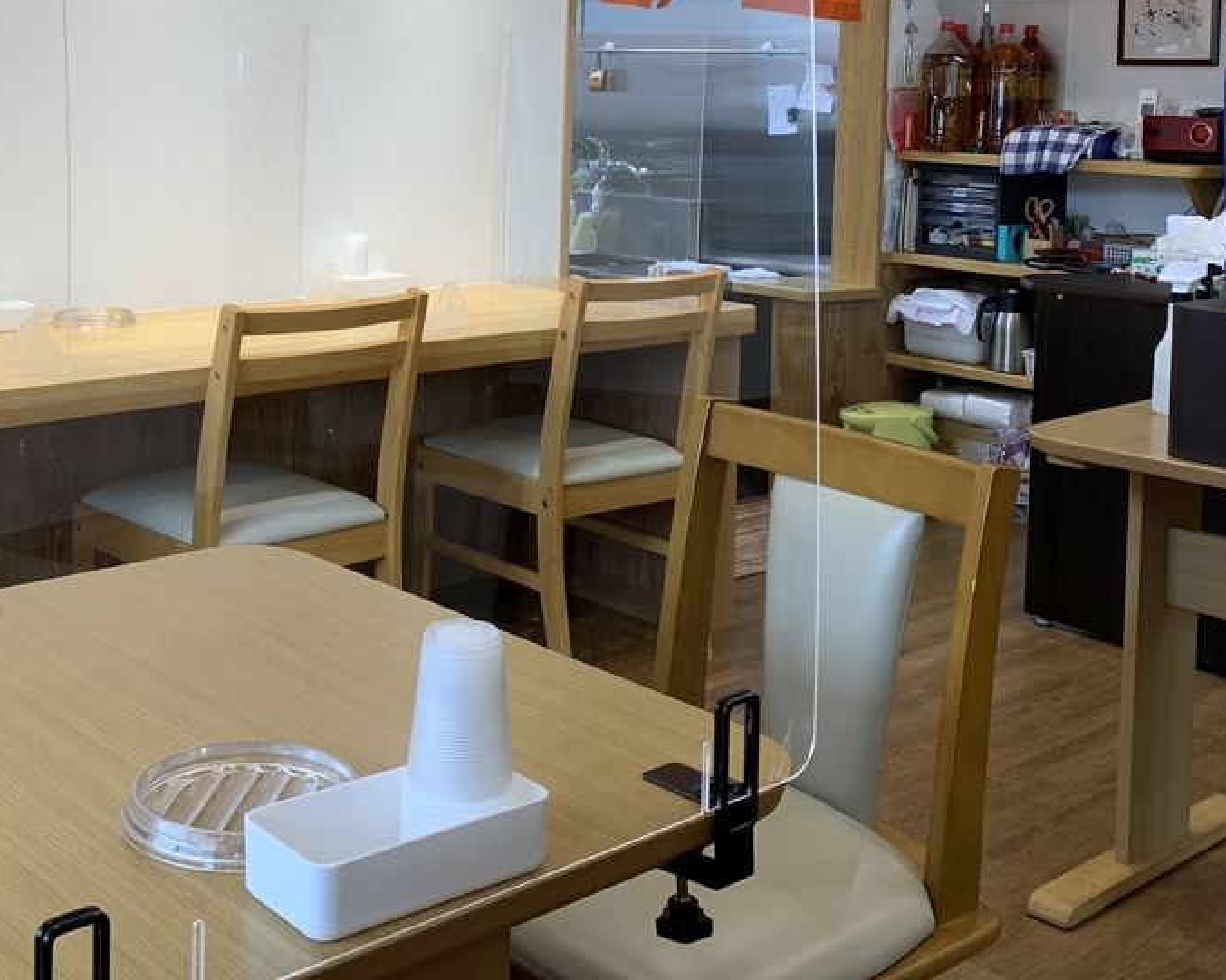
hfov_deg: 40.8
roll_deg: -1.1
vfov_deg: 32.3
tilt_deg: -2.9
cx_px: 440
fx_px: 1632
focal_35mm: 45
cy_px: 172
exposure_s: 1/60
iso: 50
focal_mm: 4.25
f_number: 1.8
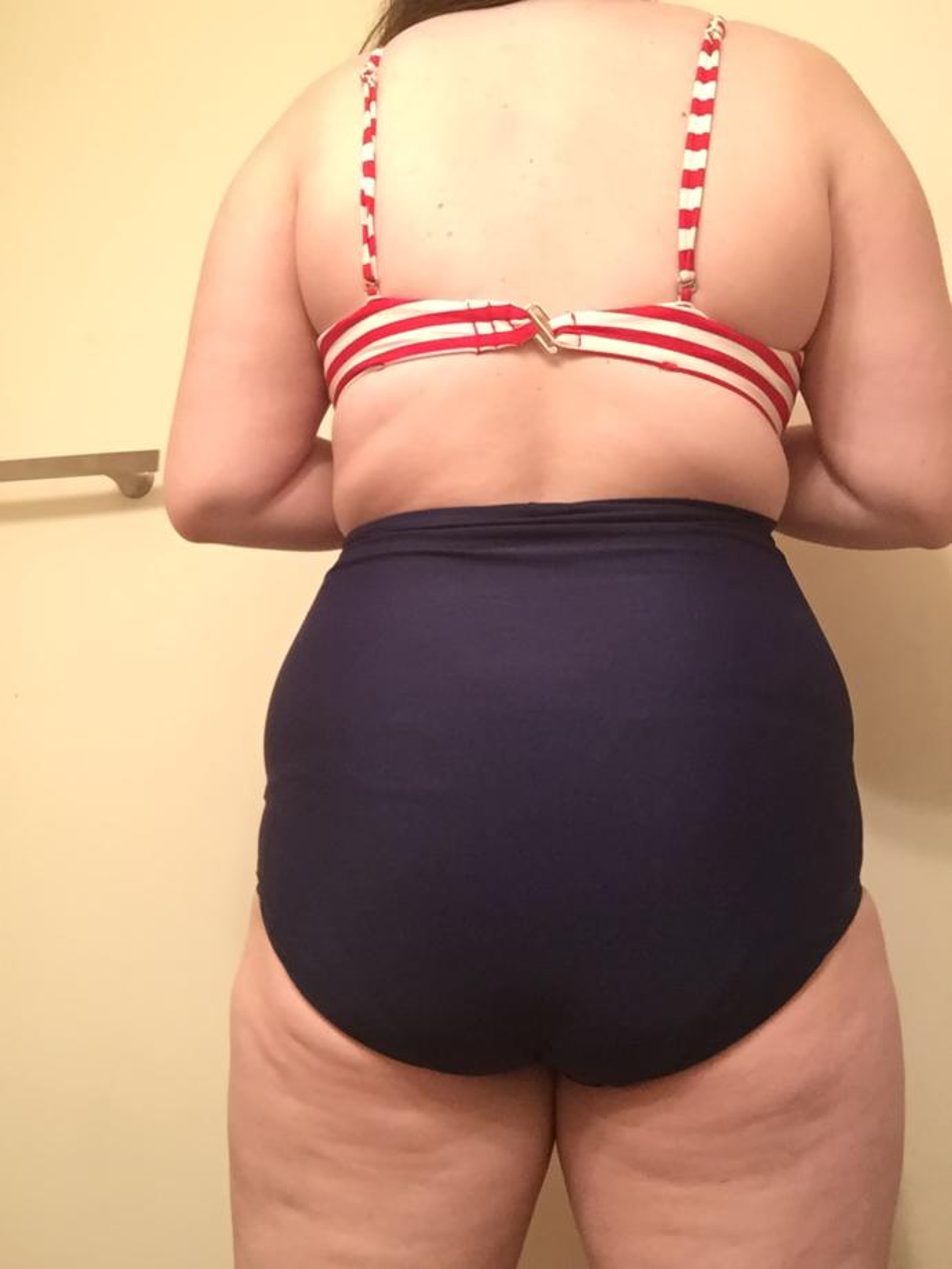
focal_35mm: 31
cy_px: 634
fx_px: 1137
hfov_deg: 45.4
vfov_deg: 58.4
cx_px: 476
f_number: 2.2
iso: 320
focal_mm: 2.65
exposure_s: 1/15
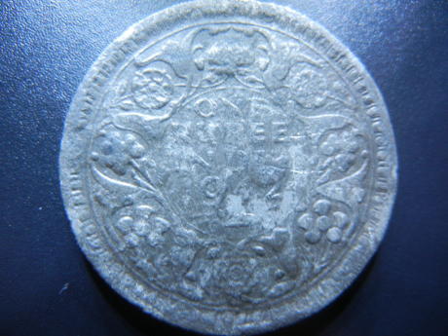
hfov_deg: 60.0
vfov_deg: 46.8
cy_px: 168
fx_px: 388
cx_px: 224
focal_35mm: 30
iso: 160
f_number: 3.5
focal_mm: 5.4
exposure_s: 1/39.6
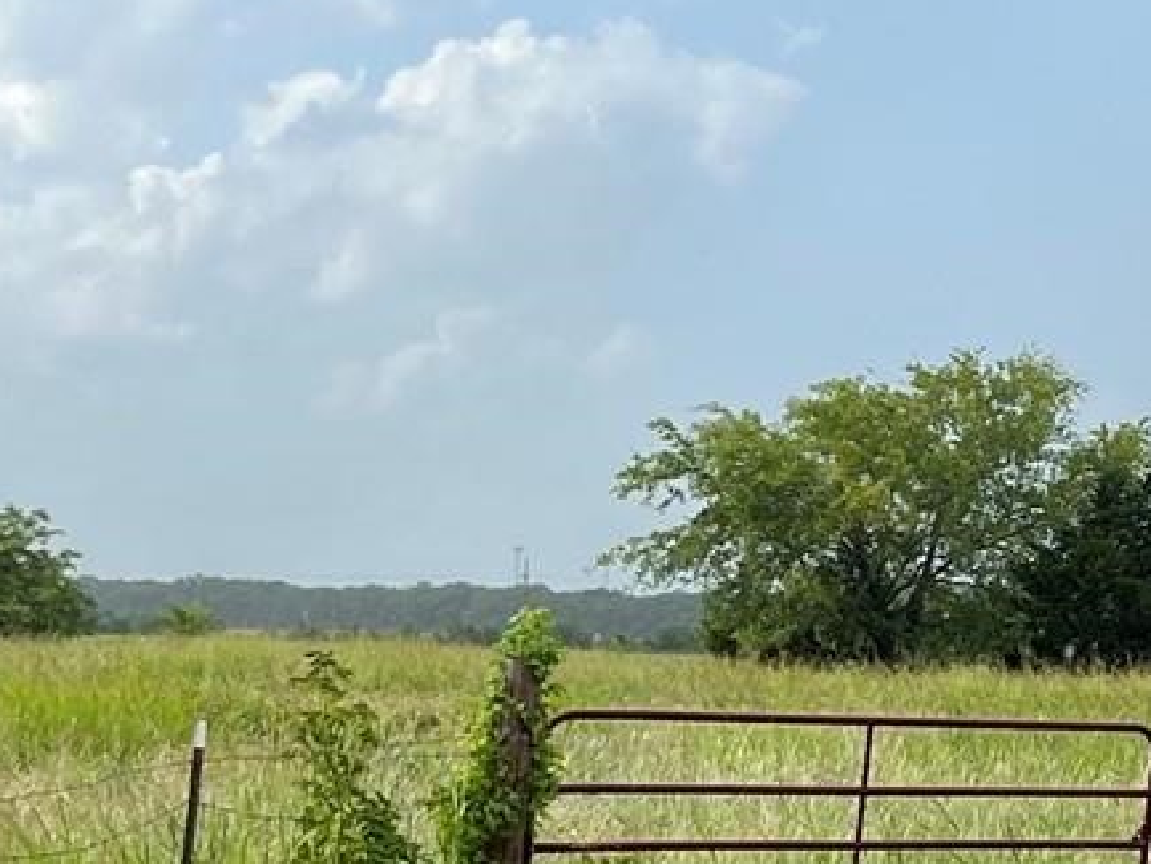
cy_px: 526
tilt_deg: +2.9
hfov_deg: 15.7
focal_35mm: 123
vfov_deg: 12.0
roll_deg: -0.6
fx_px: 4091
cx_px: 1204
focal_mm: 5.1
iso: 50
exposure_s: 1/2268
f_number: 1.6
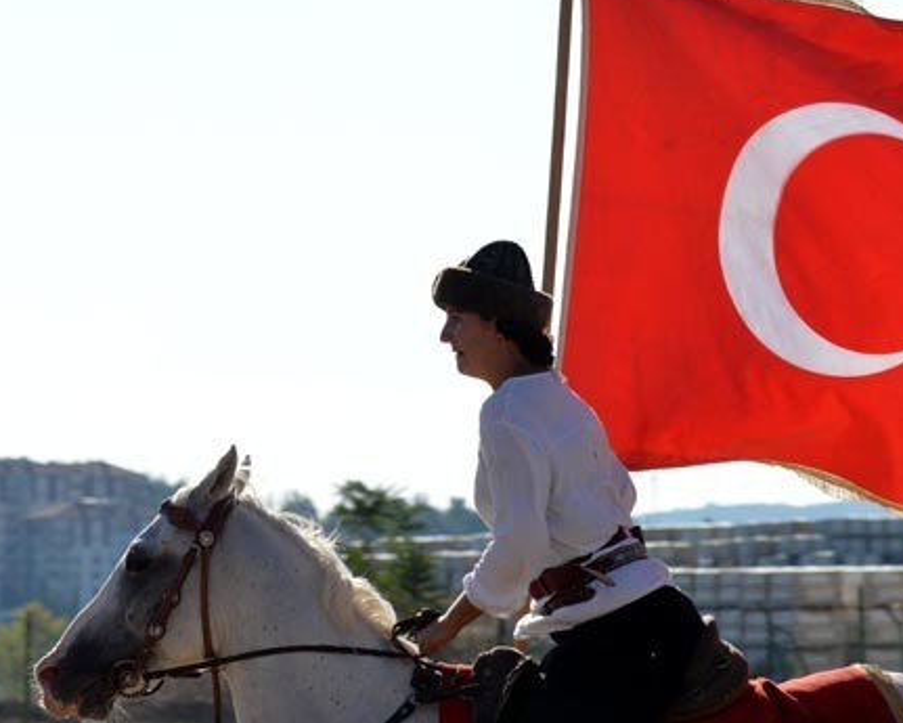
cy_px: 444
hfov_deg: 9.2
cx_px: 547
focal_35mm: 209
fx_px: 5587
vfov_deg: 7.4
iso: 160
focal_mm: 120
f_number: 6.3
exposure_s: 1/640
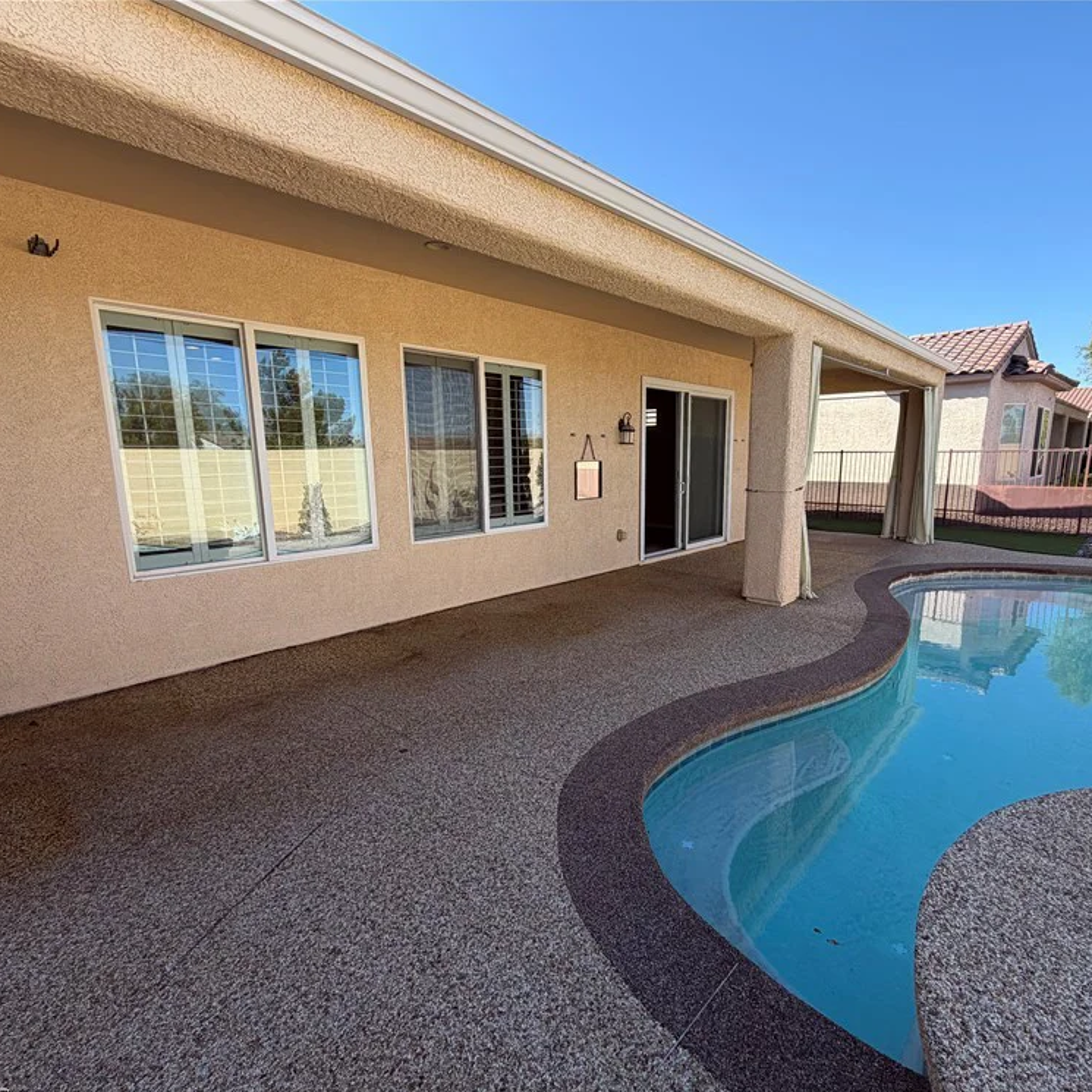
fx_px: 607
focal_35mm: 17
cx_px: 602
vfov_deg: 83.9
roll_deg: -0.1
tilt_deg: -10.3
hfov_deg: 83.7
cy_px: 561
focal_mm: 2.22
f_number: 2.2
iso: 40
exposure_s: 1/510
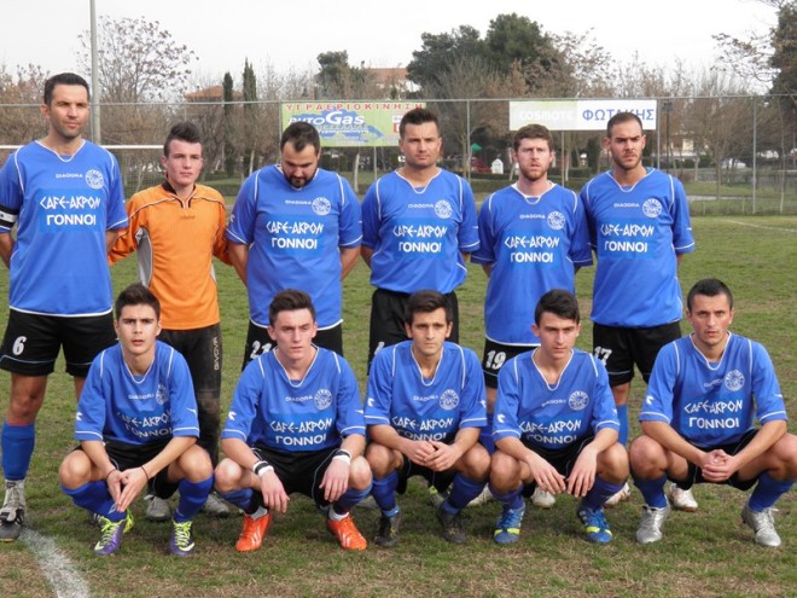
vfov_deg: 20.2
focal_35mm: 73
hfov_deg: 26.7
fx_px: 1681
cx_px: 398
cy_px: 299
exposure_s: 1/100
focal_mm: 13.2
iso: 50
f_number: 5.5
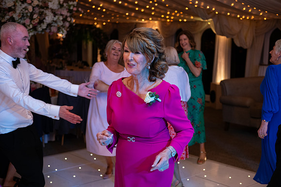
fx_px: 429
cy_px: 94
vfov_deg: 24.6
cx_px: 140
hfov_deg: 36.2
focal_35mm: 55
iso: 1000
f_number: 3.5
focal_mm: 55
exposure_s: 1/160
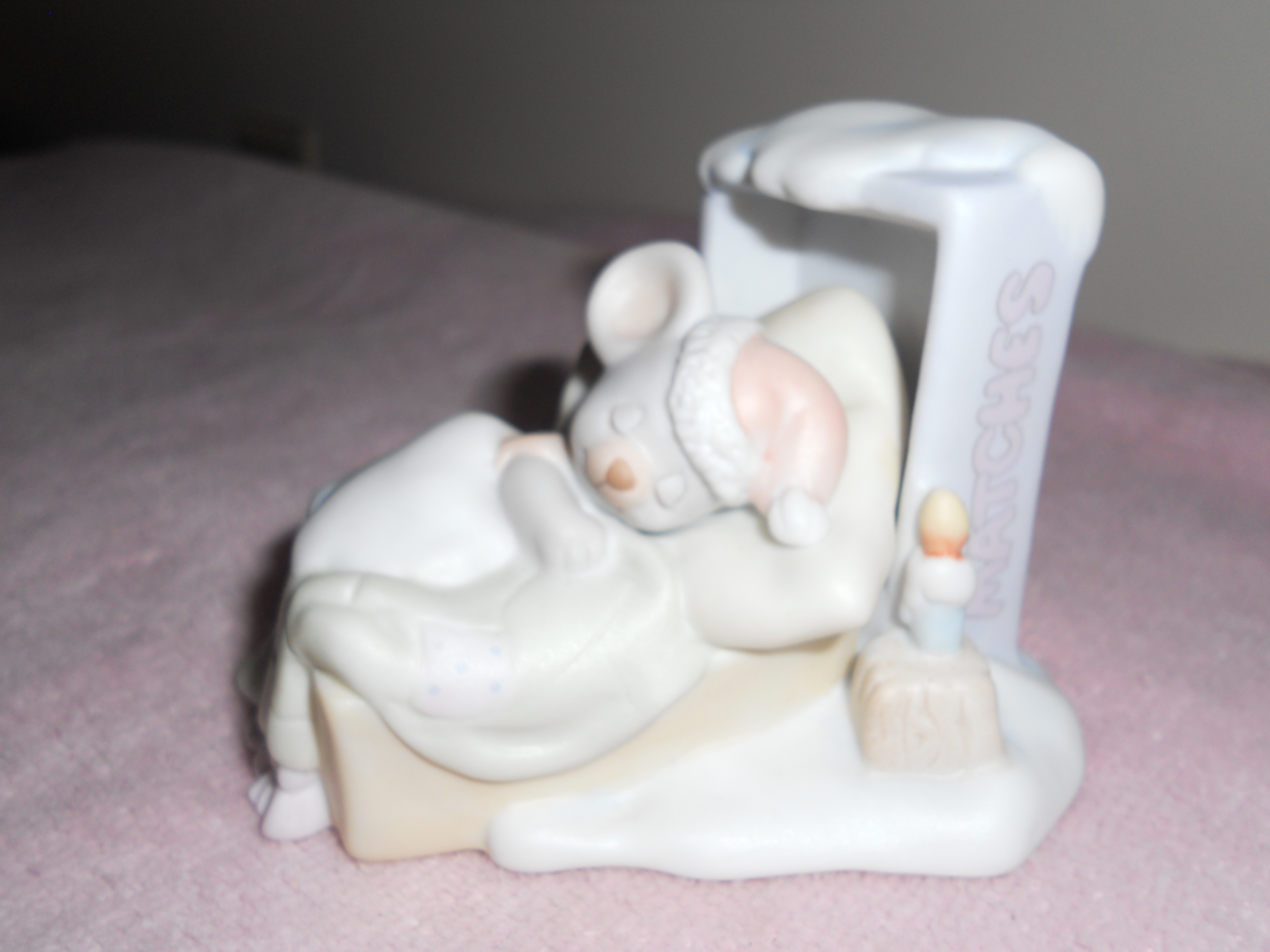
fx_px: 1174
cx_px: 635
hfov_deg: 56.8
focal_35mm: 32
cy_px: 476
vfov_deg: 44.2
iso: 80
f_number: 8.8
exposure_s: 1/25
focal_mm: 5.8
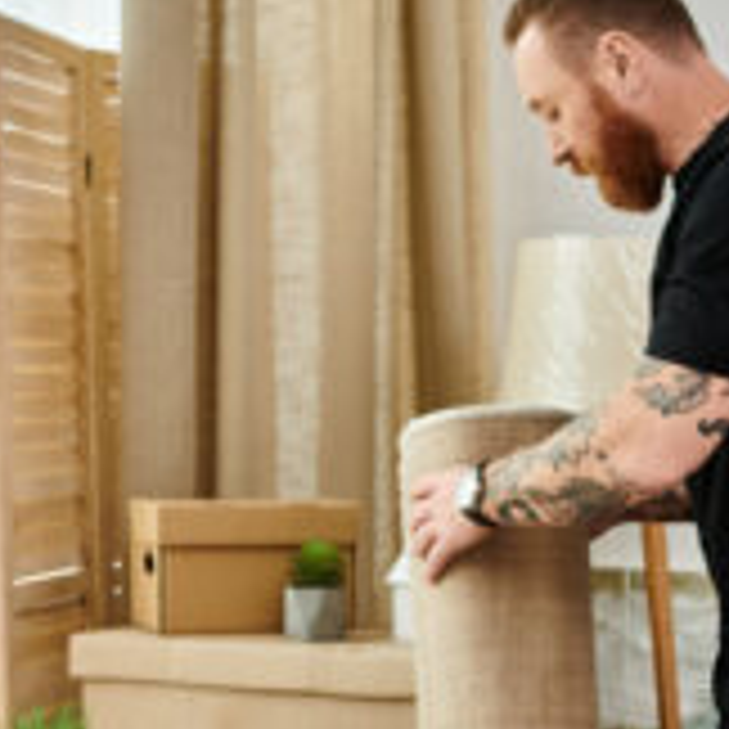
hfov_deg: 15.6
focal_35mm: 110
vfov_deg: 15.7
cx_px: 680
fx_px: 2621
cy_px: 562
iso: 250
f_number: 3.5
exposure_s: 1/200
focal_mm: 35
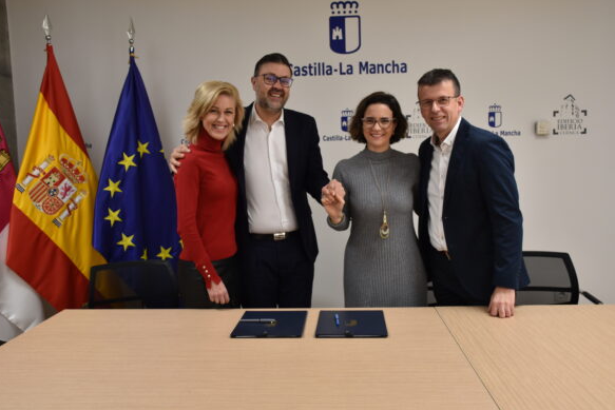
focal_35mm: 36
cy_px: 200
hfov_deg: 53.7
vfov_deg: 37.4
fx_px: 607
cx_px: 309
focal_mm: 23
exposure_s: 1/60
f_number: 4
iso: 500
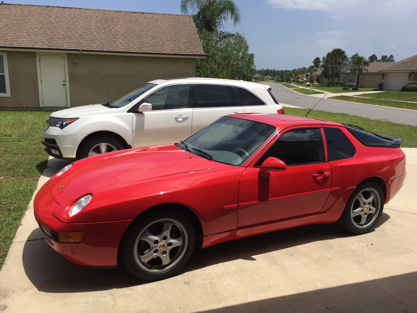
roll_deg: -2.6
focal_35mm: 29
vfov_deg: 48.2
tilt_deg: -11.8
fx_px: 349
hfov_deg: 61.7
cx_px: 208
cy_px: 156
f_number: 2.2
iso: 32
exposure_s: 1/3049
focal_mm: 4.15
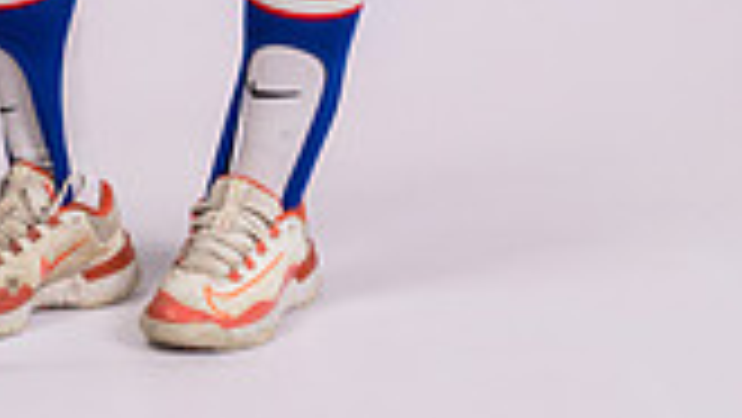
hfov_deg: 15.5
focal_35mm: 137
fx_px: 2697
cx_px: 103
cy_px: -584
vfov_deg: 8.2
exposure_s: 1/250
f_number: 11
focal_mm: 48
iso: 320
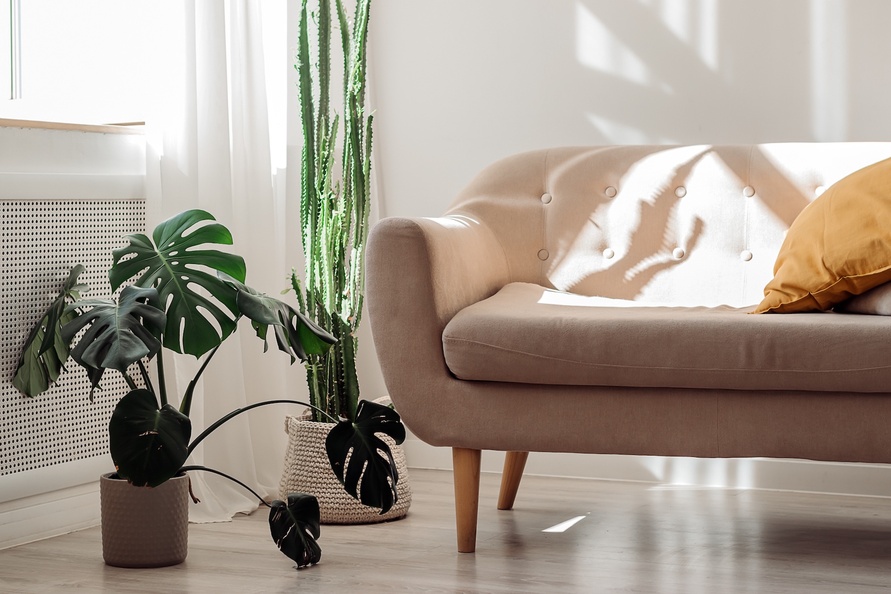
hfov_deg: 27.0
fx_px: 1856
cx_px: 446
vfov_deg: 18.2
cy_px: 297
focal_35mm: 75
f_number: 3.2
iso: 125
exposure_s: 1/160
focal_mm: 50
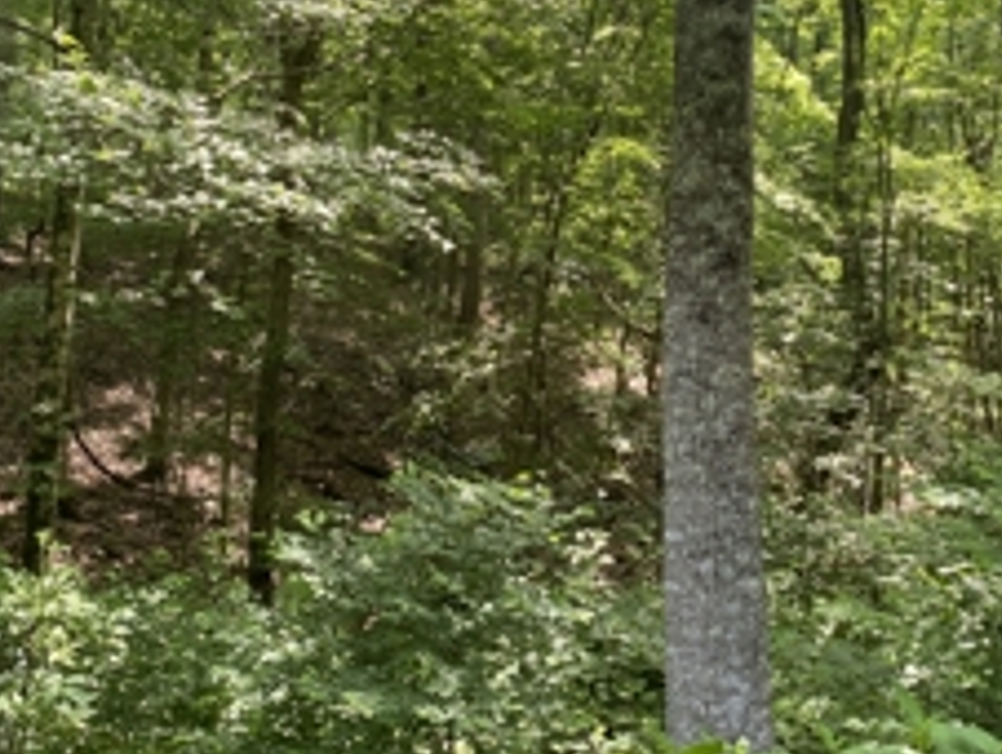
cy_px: 284
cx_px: 647
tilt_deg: +9.6
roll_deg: -2.7
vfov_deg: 31.4
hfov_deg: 40.8
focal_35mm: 46
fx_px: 1333
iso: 40
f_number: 1.8
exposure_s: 1/121
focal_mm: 4.25
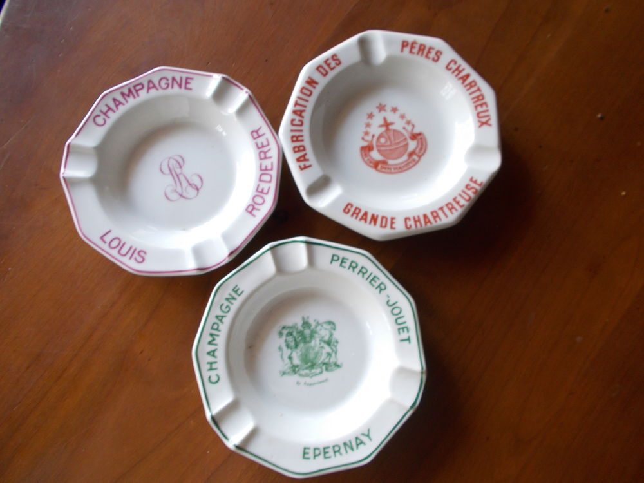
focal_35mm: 26
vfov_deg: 53.1
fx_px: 484
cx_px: 322
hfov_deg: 67.3
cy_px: 242
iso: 125
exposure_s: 1/25
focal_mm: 4.6
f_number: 3.2
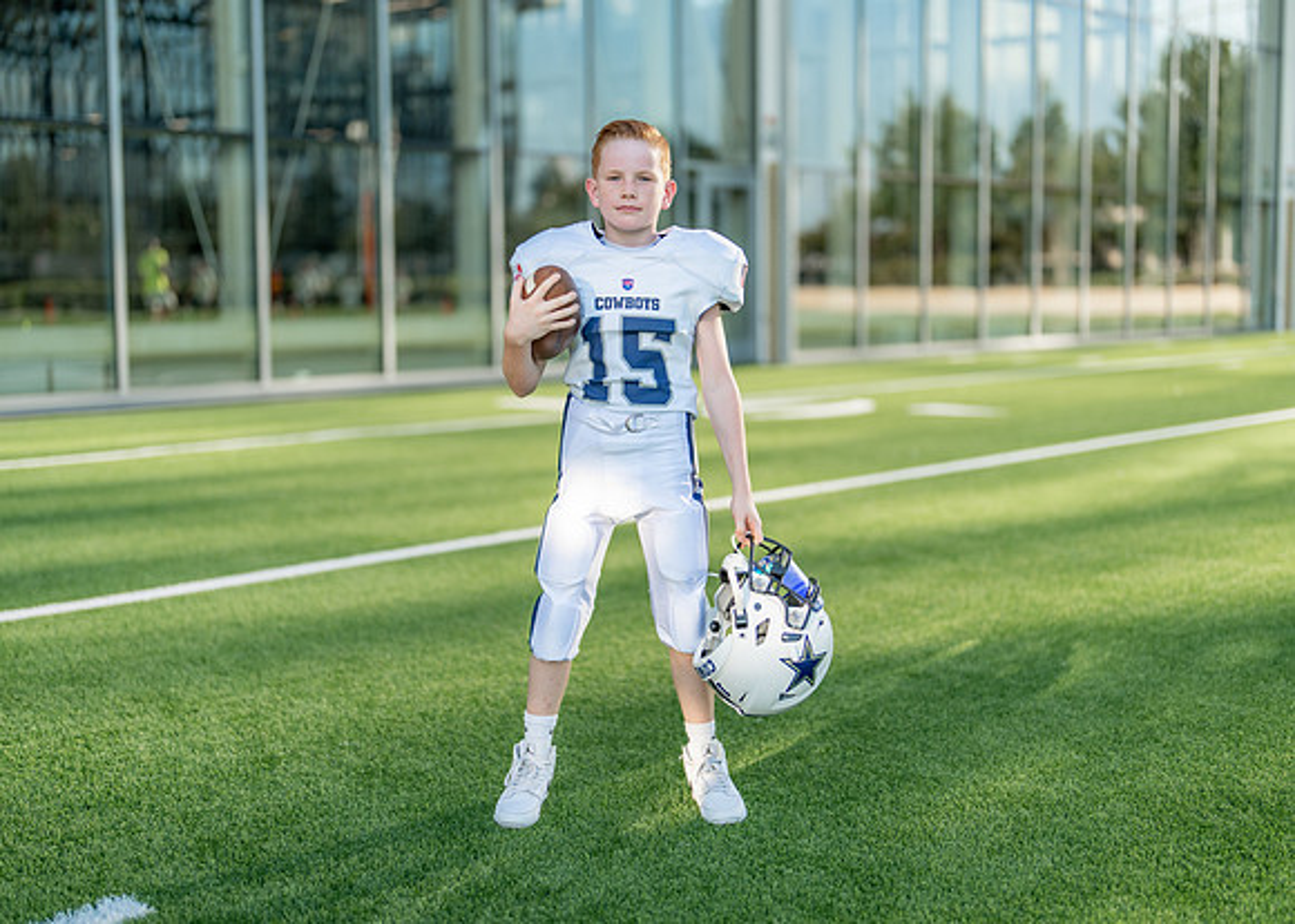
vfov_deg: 26.7
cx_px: 648
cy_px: 462
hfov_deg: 36.8
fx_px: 1944
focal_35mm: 53
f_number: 1.2
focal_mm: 50
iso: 100
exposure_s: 1/2500
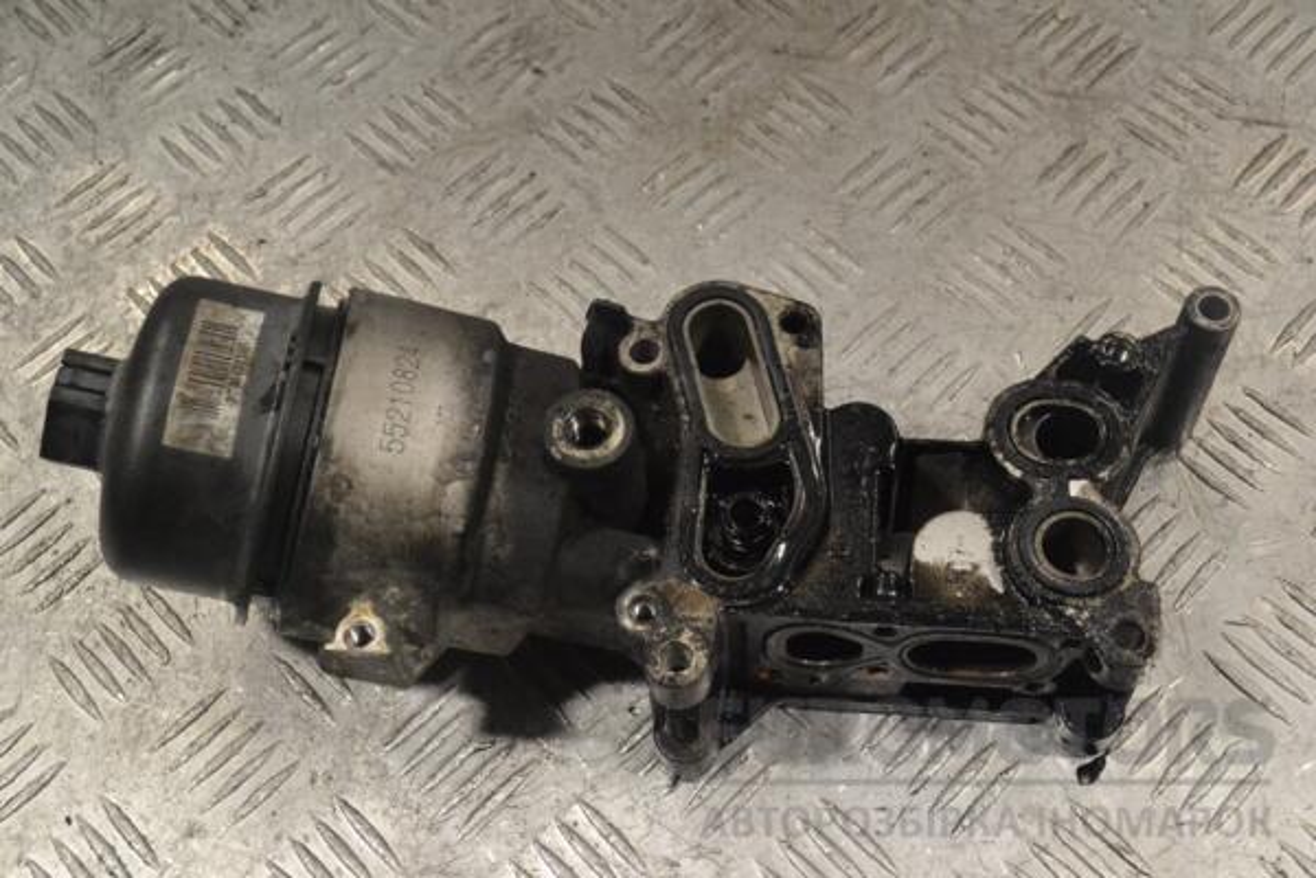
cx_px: 658
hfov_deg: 45.0
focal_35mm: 44
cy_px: 439
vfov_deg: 30.8
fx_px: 1590
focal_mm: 29
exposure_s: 1/320
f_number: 9
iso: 3200
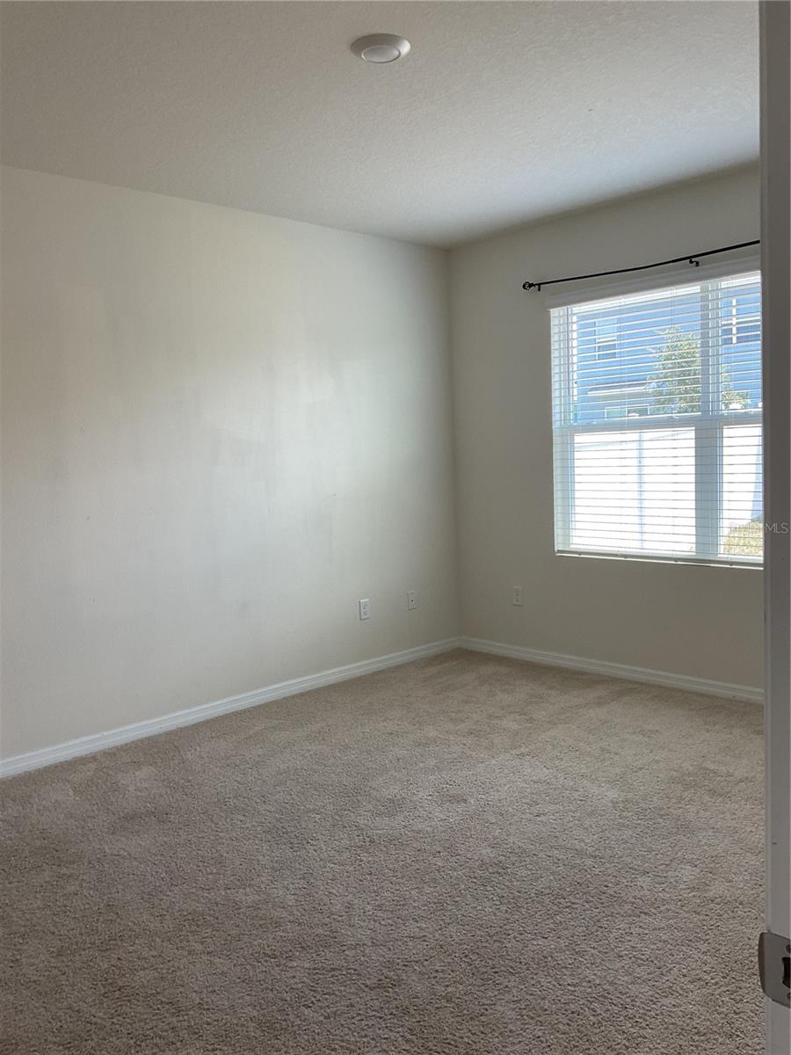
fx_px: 884
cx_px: 396
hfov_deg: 48.2
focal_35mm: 29
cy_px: 528
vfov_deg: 61.7
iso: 50
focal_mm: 3
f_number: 1.8
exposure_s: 1/120
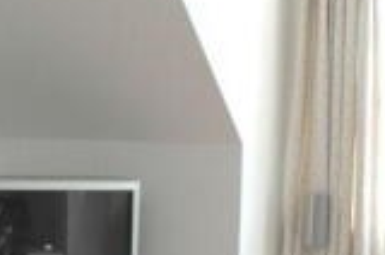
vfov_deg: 12.2
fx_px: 1185
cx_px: -142
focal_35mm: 111
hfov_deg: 17.1
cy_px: 219
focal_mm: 18
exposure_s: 1/13
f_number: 11
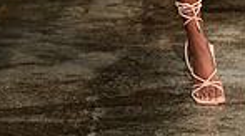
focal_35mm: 225
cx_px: 204
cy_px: -204
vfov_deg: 5.2
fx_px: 1459
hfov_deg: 9.6
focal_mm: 70
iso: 1000
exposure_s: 1/160
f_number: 4.5
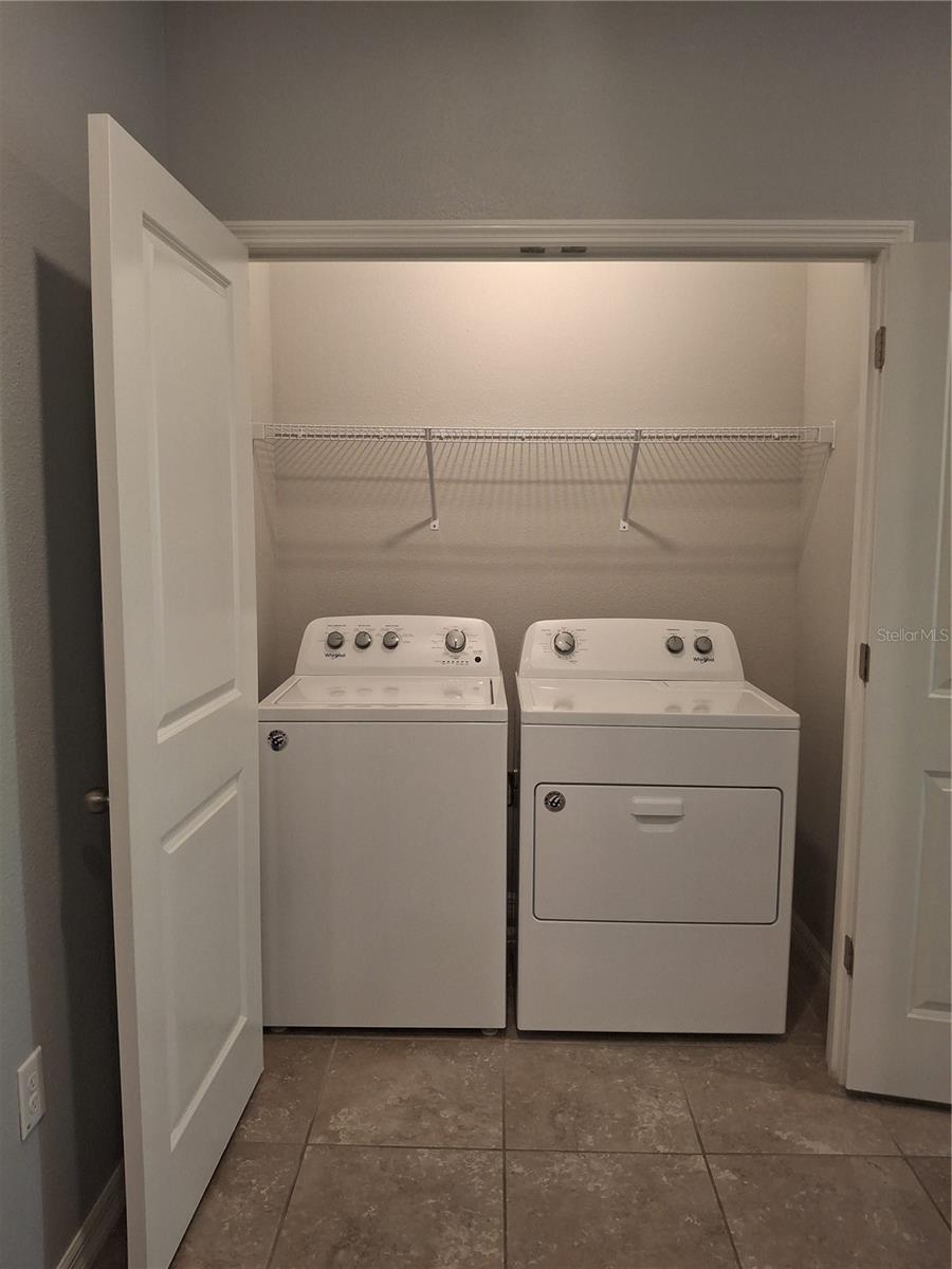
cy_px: 634
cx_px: 476
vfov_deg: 69.4
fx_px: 917
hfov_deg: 54.9
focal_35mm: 25
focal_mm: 4.69
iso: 250
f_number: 1.8
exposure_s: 1/120
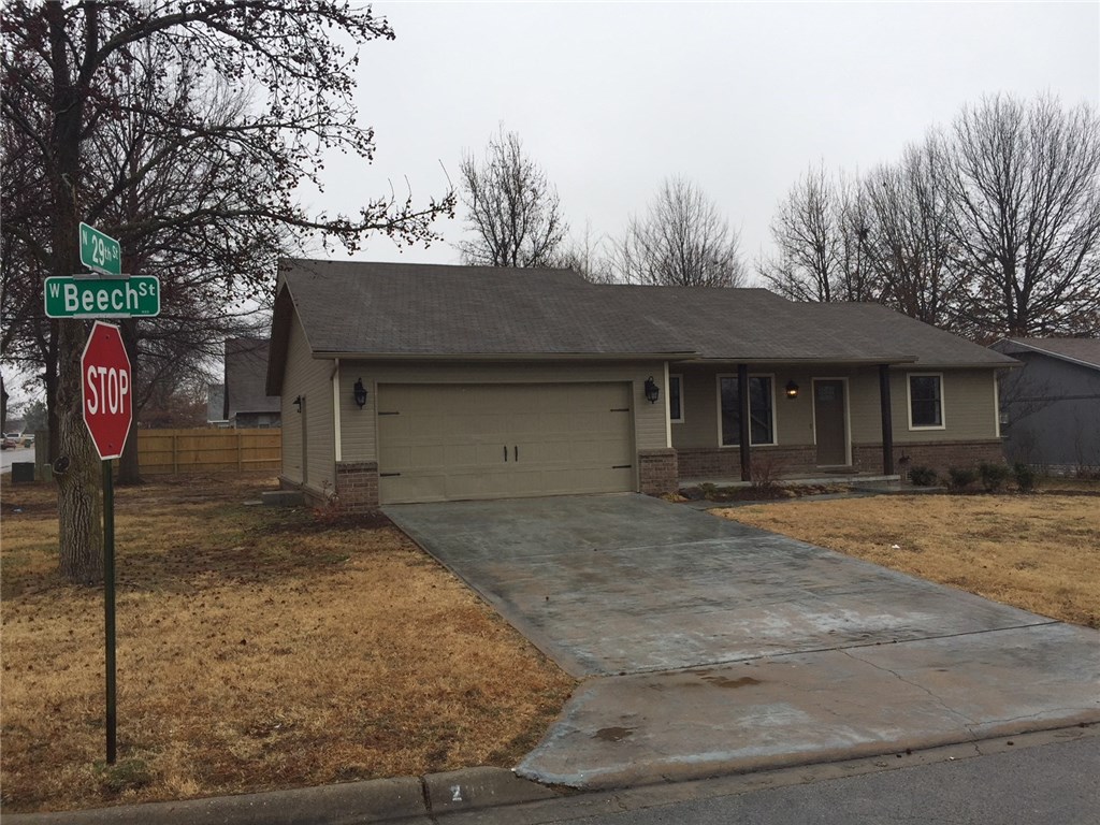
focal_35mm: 29
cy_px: 412
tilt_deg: +2.0
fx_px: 922
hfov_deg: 61.7
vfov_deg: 48.2
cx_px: 550
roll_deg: +1.7
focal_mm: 4.15
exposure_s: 1/746
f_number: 2.2
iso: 32
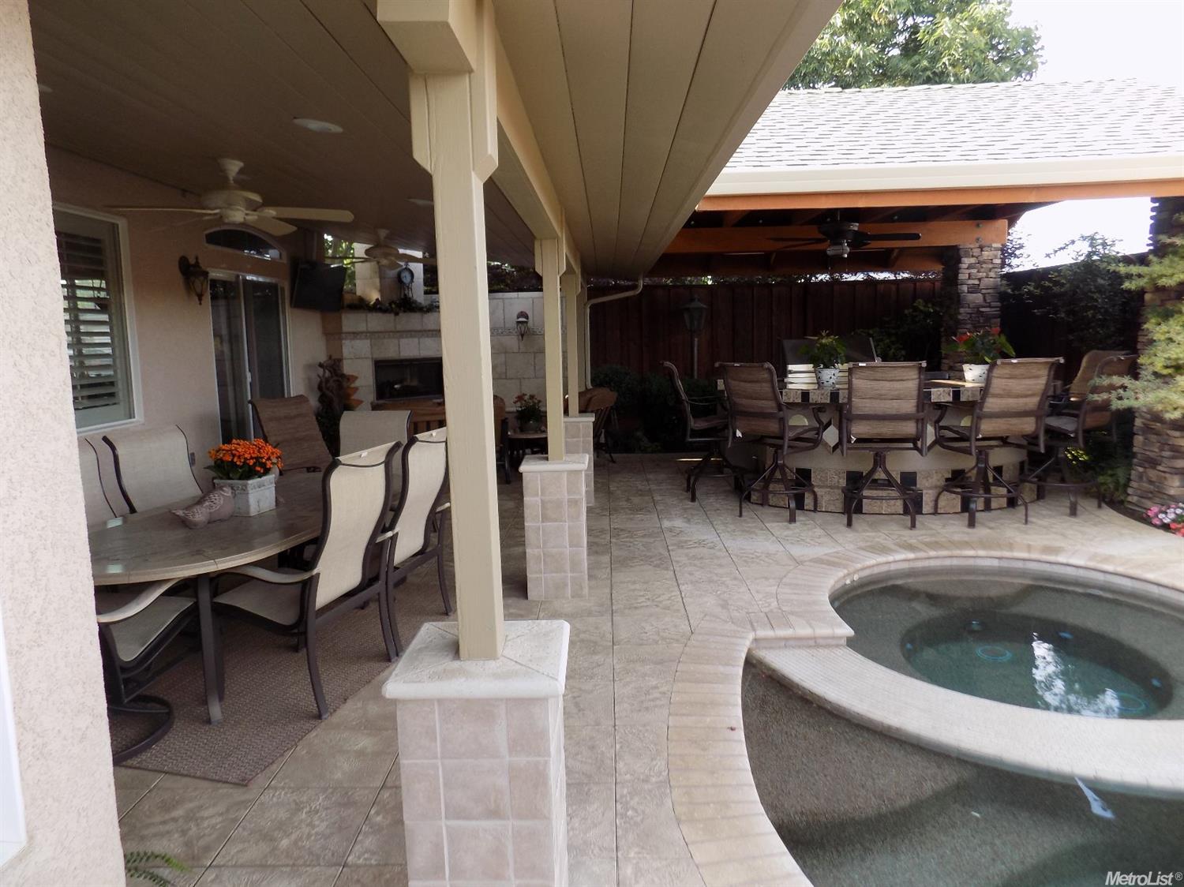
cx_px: 592
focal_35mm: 23
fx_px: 786
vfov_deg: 58.9
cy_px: 444
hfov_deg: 73.9
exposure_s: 1/80
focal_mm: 4
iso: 80
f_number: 3.1
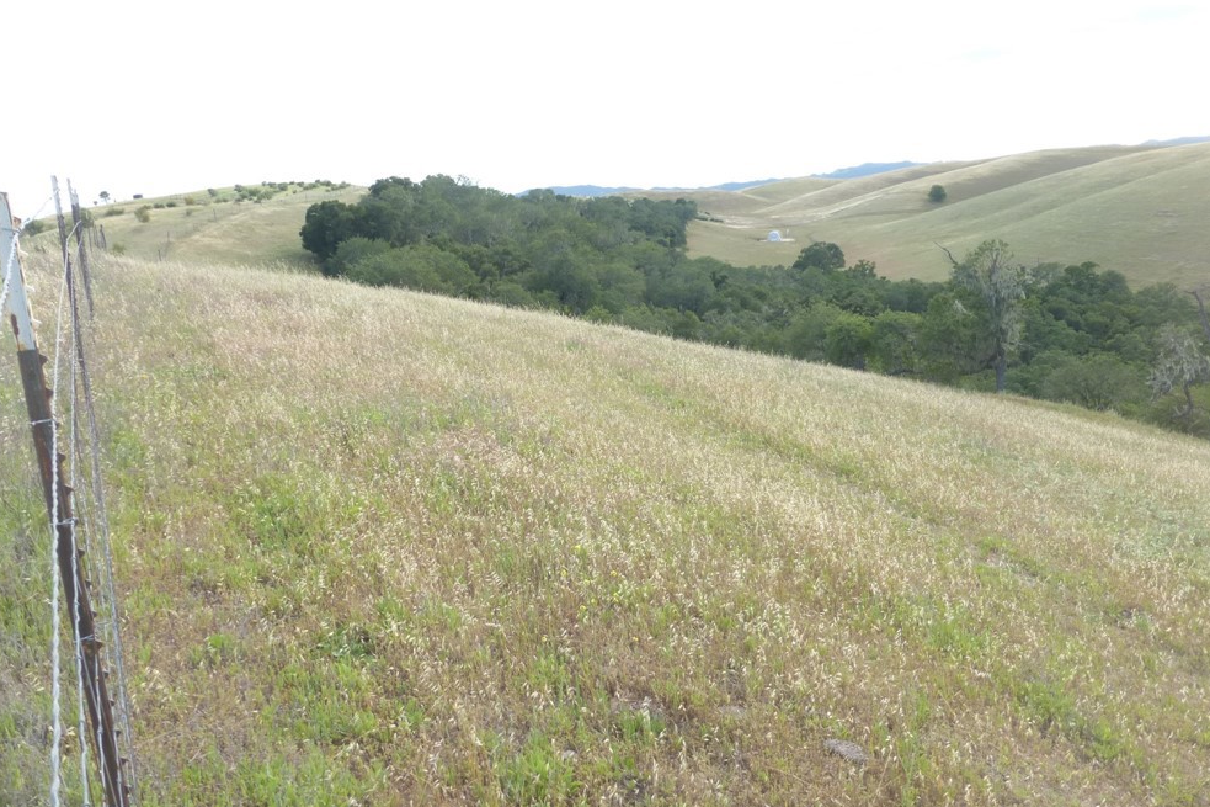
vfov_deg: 49.5
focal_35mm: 26
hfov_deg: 69.4
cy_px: 379
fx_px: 874
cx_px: 607
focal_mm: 4.3
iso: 100
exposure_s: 1/200
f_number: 4
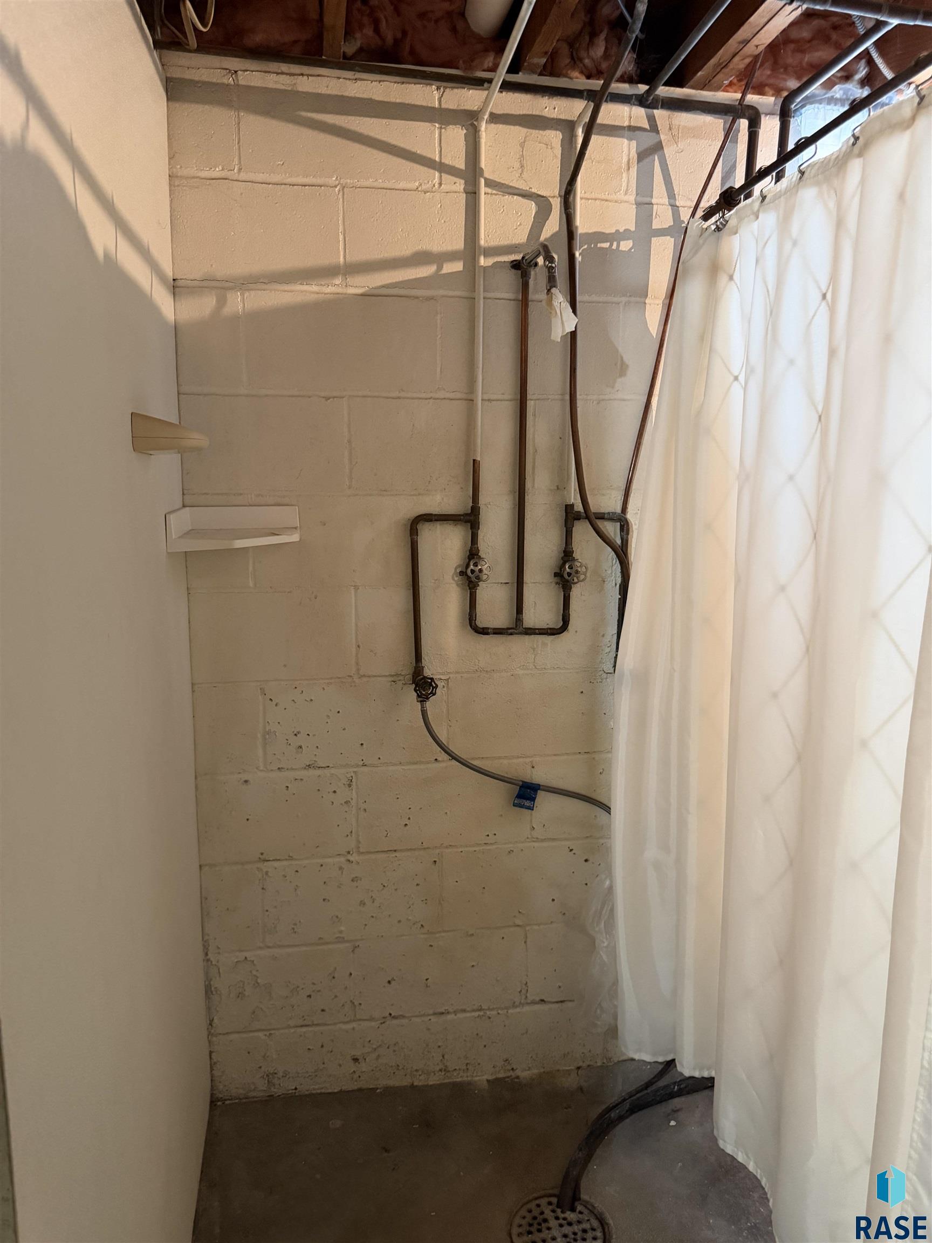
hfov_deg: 56.8
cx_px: 466
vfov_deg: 71.6
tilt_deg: -7.4
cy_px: 622
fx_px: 862
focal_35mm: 24
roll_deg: -0.9
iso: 640
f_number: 1.78
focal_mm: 6.76
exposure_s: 1/40
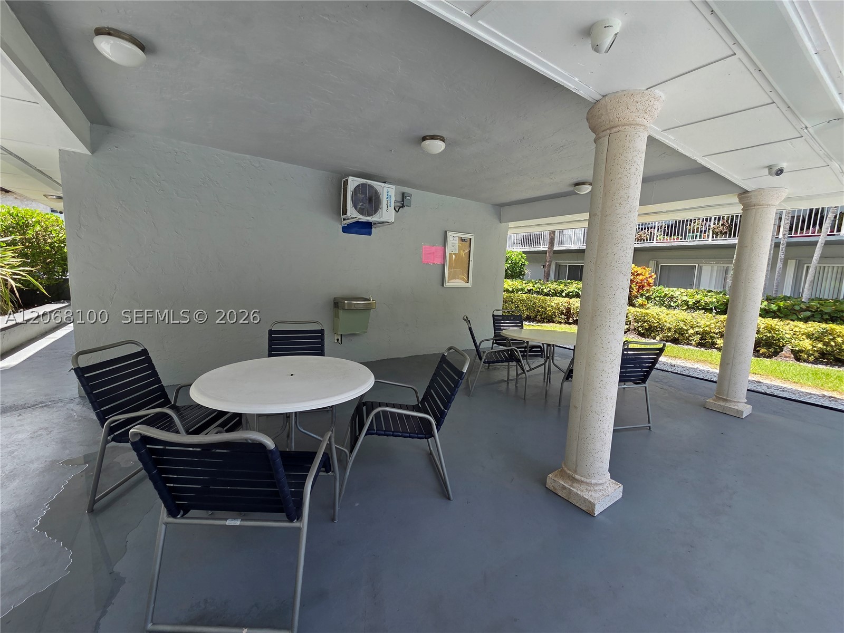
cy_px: 316
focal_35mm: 13
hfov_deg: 106.2
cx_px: 422
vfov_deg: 89.9
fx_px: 317
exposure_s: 1/355
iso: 50
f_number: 2.2
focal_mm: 2.2
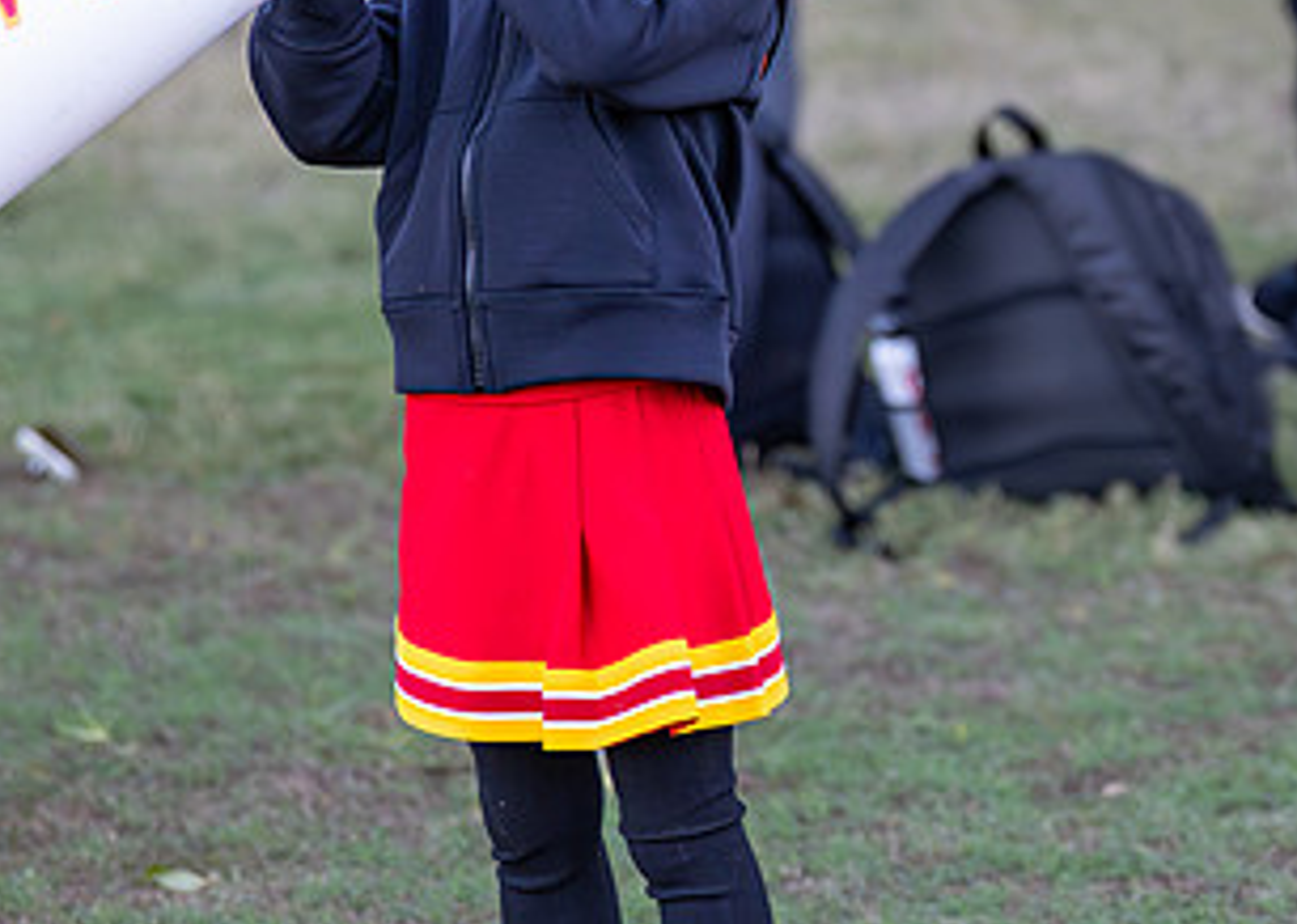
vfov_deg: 6.0
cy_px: -83
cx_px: 724
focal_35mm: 240
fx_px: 8833
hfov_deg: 8.4
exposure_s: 1/1600
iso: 1600
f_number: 2.8
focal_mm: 91
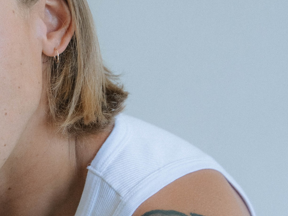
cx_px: -32
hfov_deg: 10.8
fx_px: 1498
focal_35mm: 180
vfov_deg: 8.2
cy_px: 170
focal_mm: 56
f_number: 5
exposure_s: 1/160
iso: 1600
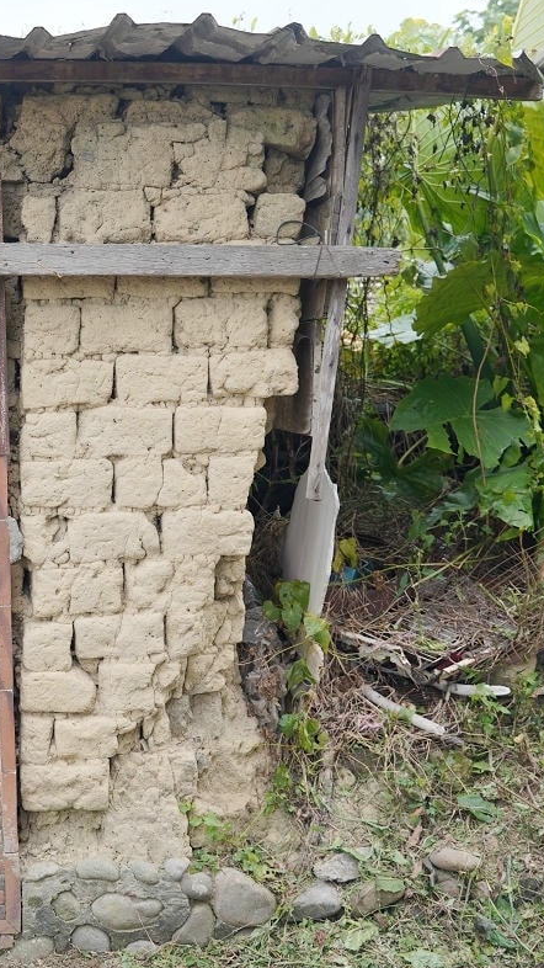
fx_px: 1231
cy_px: 486
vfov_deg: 42.9
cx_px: -44
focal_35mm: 48
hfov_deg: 23.5
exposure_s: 1/160
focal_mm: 30
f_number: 4
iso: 160
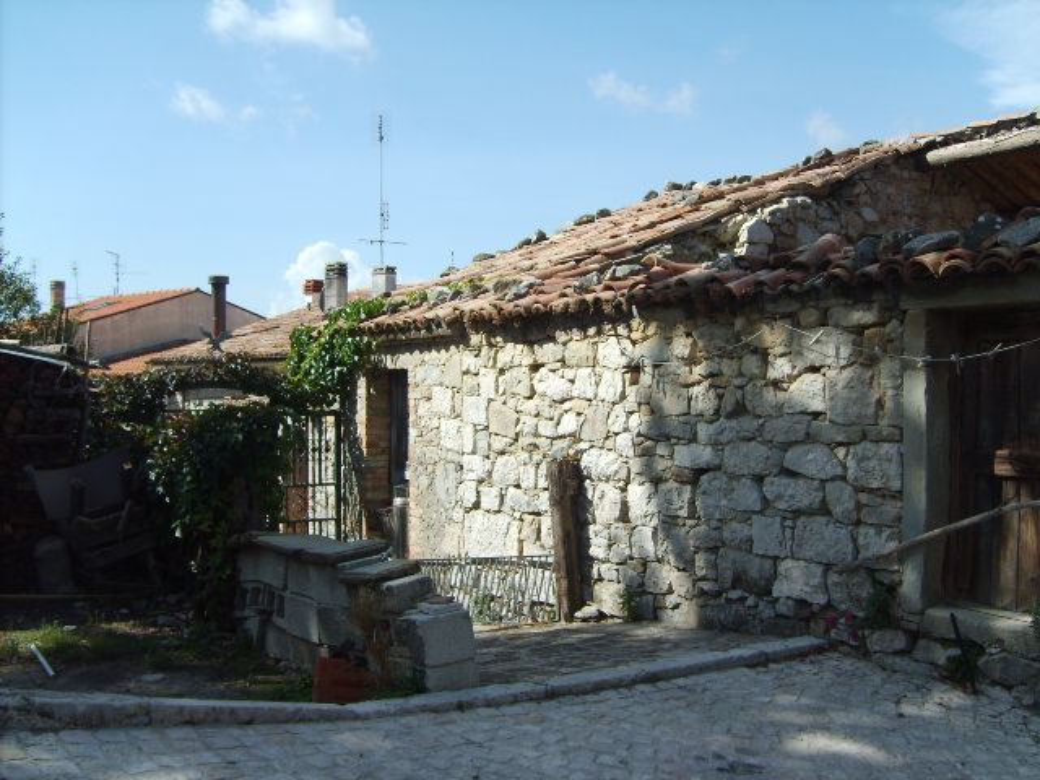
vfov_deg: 40.7
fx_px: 1052
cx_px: 520
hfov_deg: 52.6
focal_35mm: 35
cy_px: 390
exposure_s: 1/1000
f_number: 2.8
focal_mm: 5.8
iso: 50
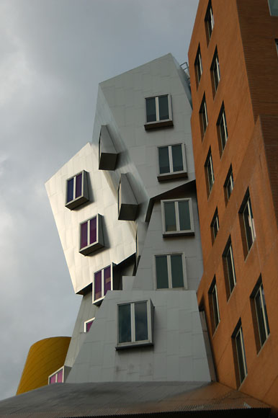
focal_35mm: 63
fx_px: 731
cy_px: 209
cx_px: 139
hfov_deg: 21.5
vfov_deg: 31.9
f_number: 4.5
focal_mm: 42
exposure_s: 1/400
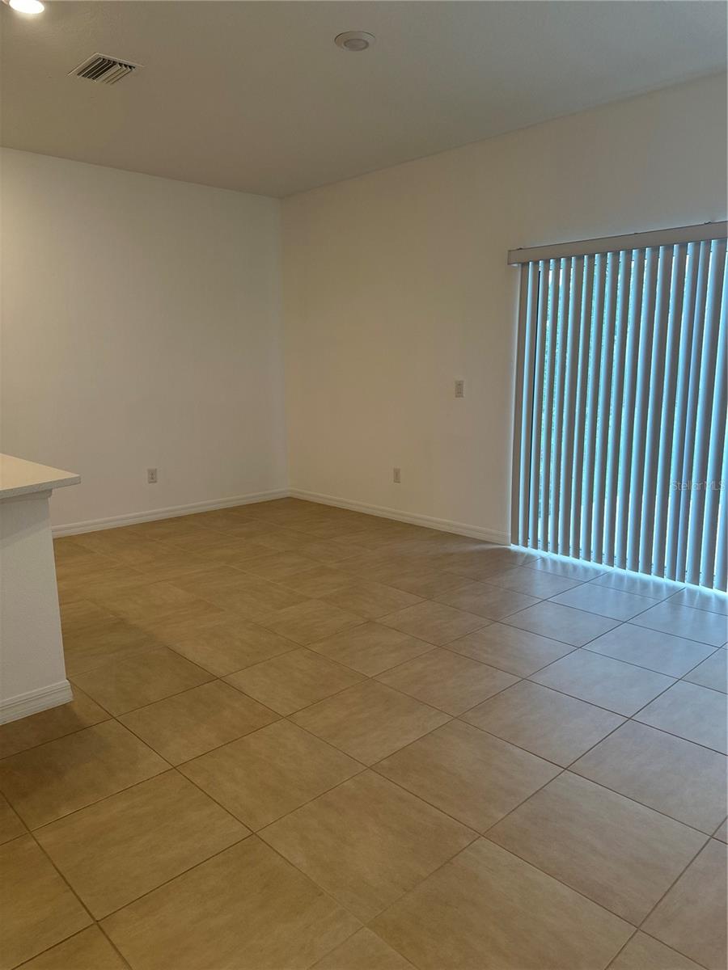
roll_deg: +0.2
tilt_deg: -9.7
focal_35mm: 24
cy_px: 485
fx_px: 673
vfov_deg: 71.6
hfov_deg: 56.8
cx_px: 364
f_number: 1.78
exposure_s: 1/120
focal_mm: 6.86
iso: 64
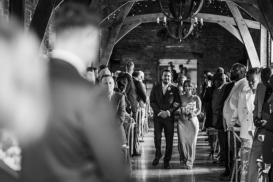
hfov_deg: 23.9
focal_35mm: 85
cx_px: 136
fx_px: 644
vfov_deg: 16.1
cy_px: 91
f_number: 1.8
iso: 560
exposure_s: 1/200
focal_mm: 85
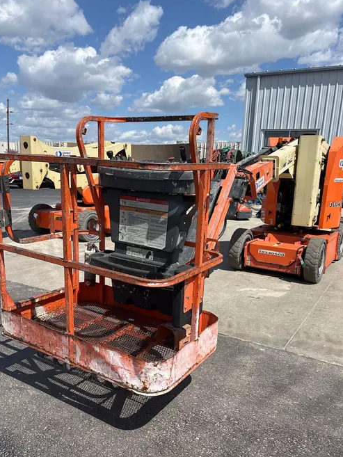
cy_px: 251
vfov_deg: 61.5
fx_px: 383
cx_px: 175
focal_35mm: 29
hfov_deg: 48.2
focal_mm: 5.96
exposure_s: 1/4854
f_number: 1.6
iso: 50
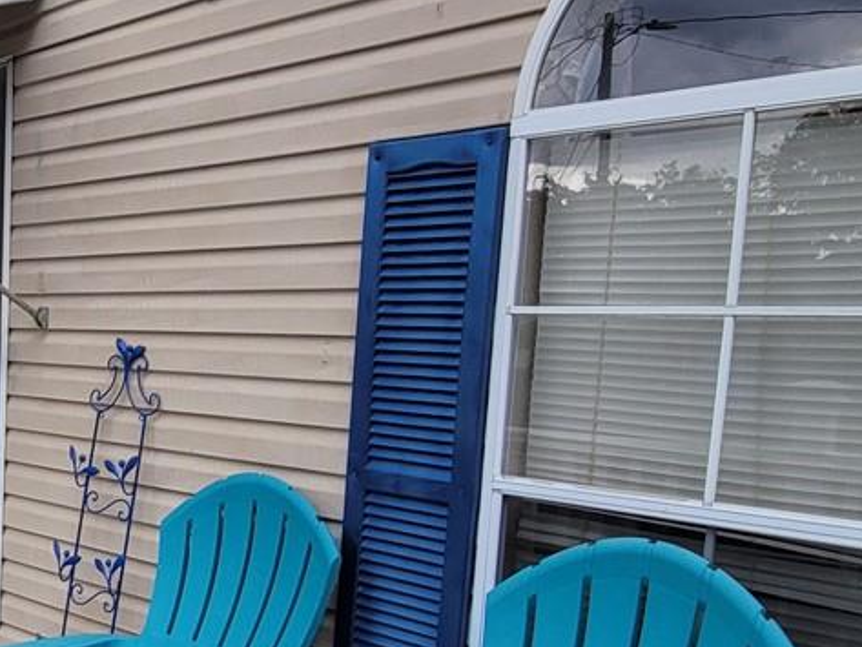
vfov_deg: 32.4
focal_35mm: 44
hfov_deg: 36.9
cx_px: -64
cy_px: 463
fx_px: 1096
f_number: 2.2
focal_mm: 1.74
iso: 40
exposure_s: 1/262
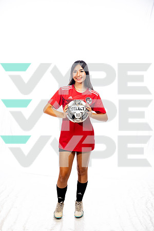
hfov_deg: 25.5
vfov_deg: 37.5
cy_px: 116
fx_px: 340
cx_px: 77
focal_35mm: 53
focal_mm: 53
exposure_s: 1/250
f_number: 8
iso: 800
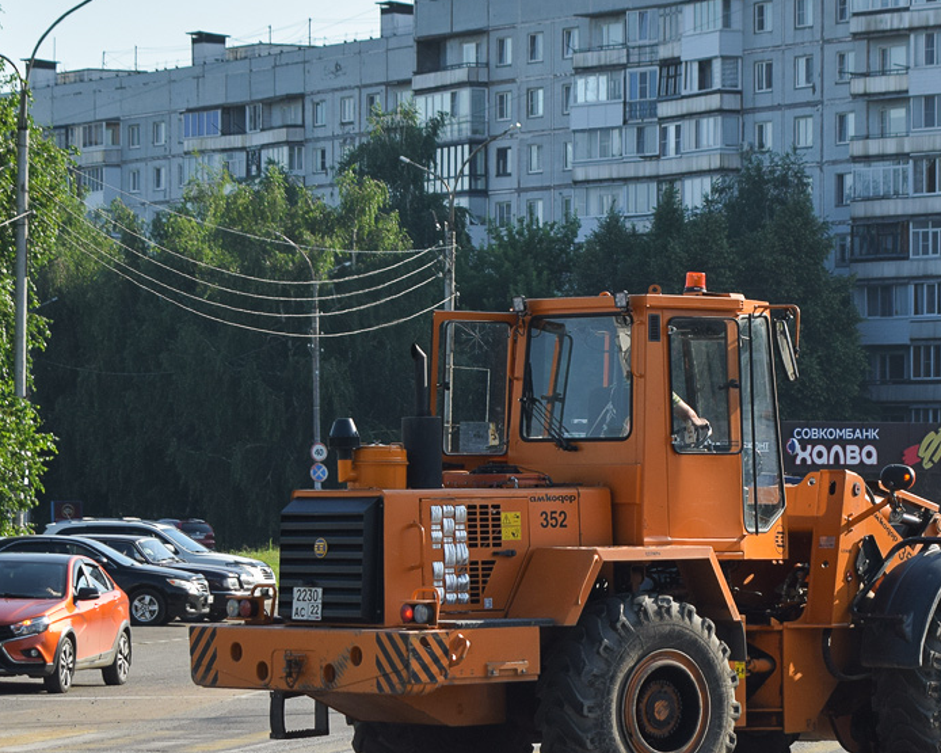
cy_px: 393
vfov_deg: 11.5
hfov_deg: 14.3
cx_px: 696
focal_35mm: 134
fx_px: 3726
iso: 200
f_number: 6.3
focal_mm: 55
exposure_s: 1/640
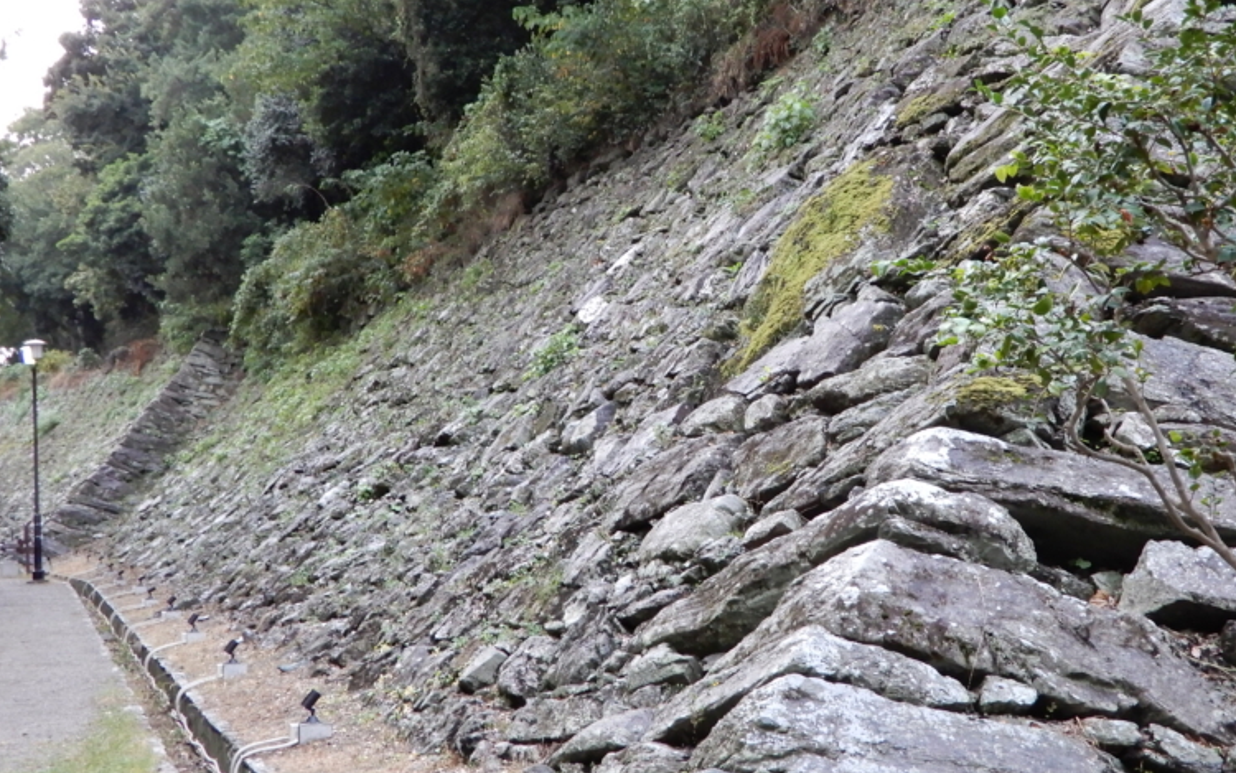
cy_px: 359
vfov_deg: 23.6
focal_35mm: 55
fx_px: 1853
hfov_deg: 36.8
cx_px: 733
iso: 360
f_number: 4
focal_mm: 6.8
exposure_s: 1/30
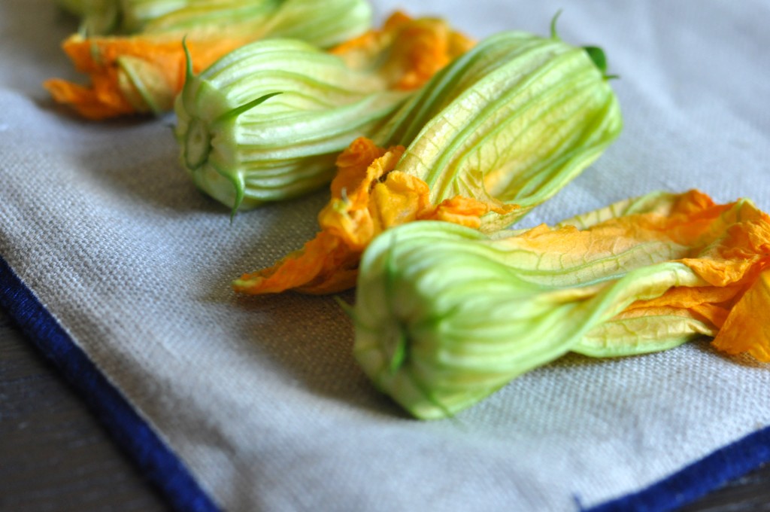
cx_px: 385
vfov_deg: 18.1
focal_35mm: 75
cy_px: 256
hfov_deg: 27.0
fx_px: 1602
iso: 800
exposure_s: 1/60
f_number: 4
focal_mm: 50
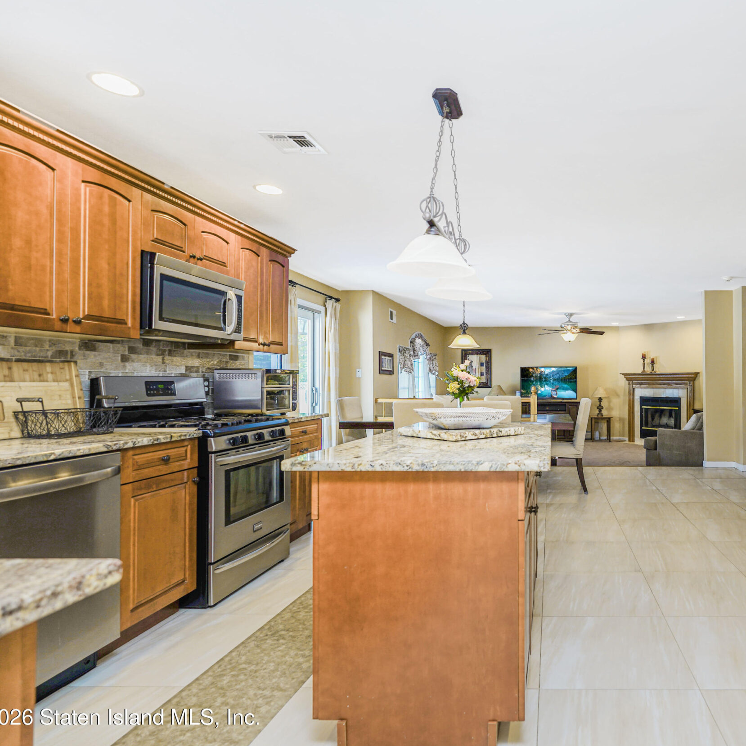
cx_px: 544
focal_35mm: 21
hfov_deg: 68.3
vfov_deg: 72.1
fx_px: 512
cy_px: 368
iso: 64
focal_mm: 16
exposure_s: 1/20
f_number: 4
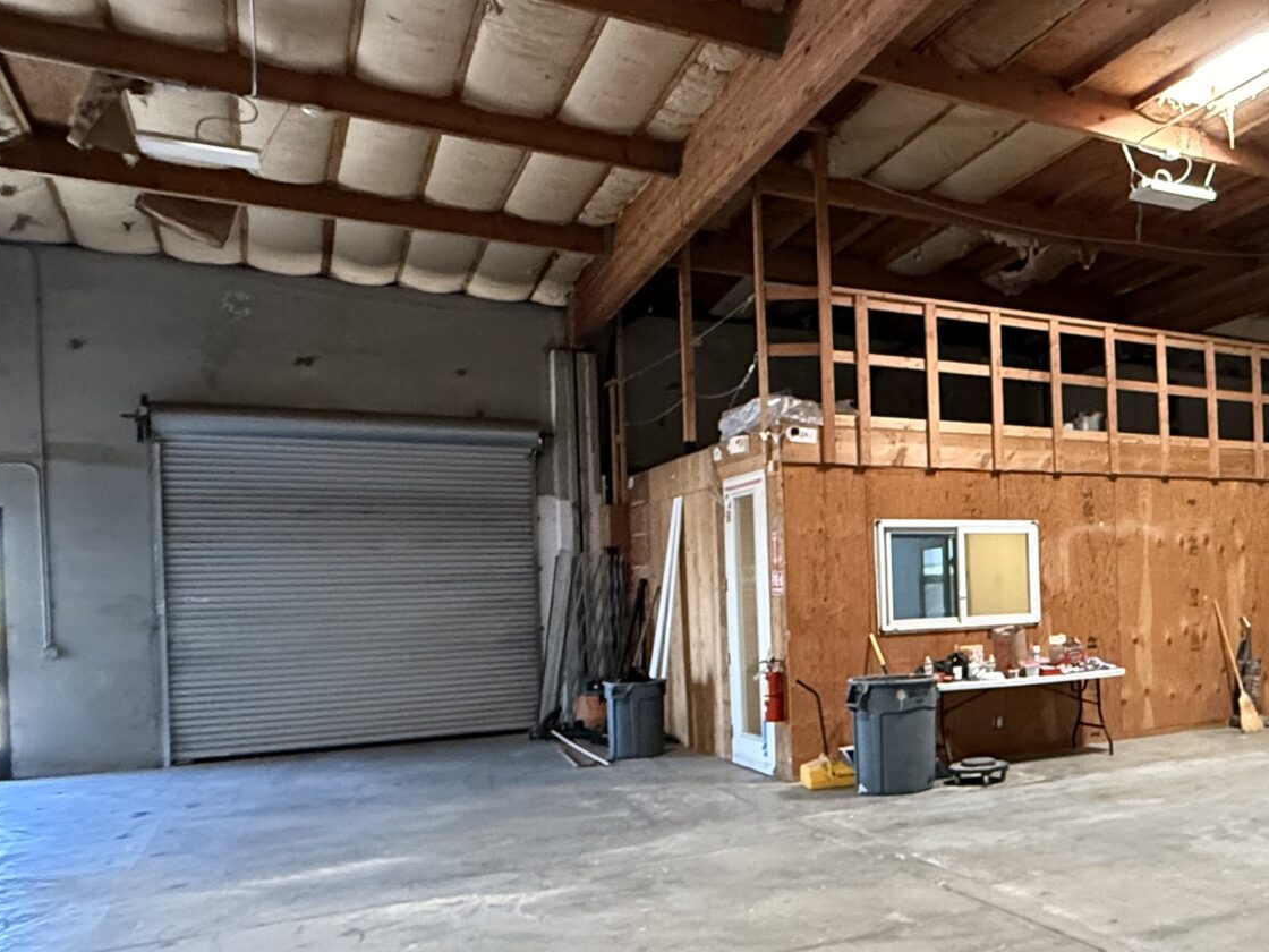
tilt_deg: -0.9
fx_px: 1173
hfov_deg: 49.1
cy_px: 589
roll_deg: +1.9
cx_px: 1198
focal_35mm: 32
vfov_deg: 43.8
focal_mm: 2.22
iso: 800
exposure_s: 1/60
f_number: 2.2
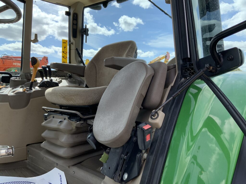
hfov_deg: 61.7
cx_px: 123
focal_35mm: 29
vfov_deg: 48.2
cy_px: 92
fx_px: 206
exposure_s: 1/683
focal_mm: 3
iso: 16
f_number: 1.8
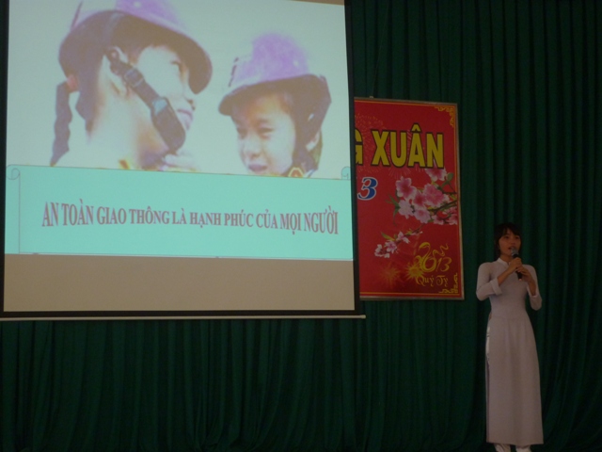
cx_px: 301
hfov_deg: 30.3
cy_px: 226
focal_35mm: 64
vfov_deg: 22.9
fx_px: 1113
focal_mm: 10.6
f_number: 3.8
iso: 250
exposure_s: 1/50
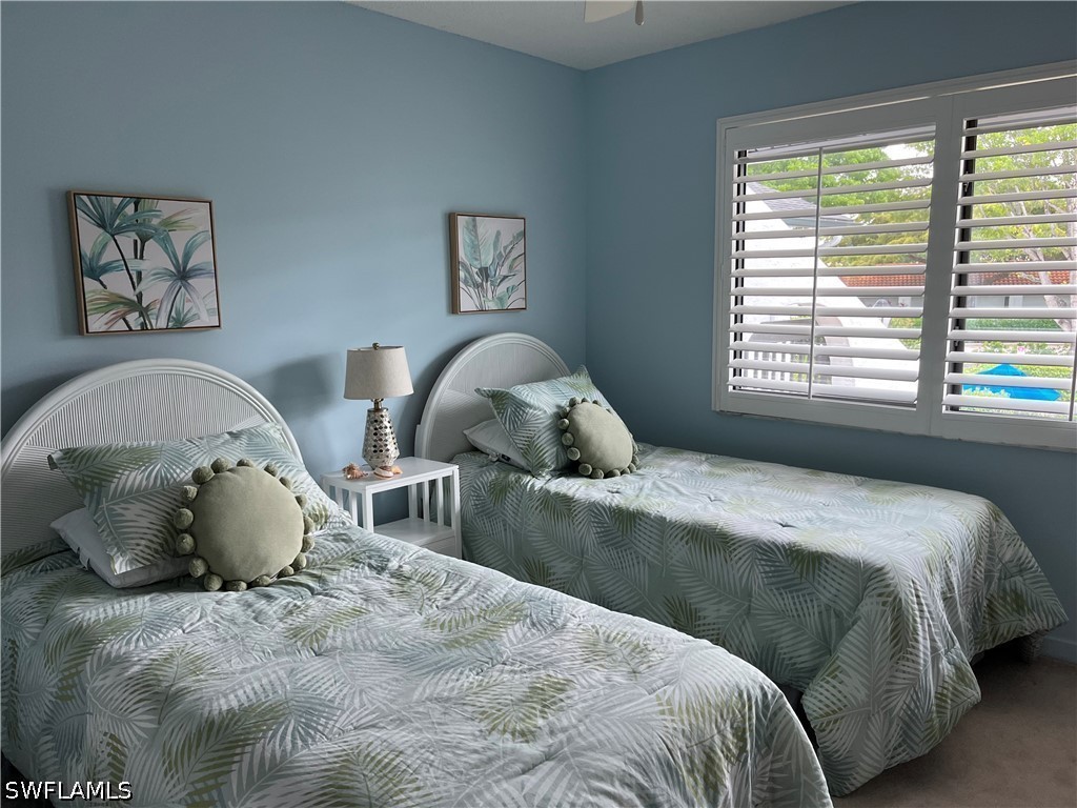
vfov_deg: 53.1
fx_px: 809
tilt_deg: -8.2
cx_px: 538
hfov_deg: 67.3
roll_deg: +0.7
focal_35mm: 26
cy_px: 404
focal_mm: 5.1
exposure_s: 1/120
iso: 100
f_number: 1.6
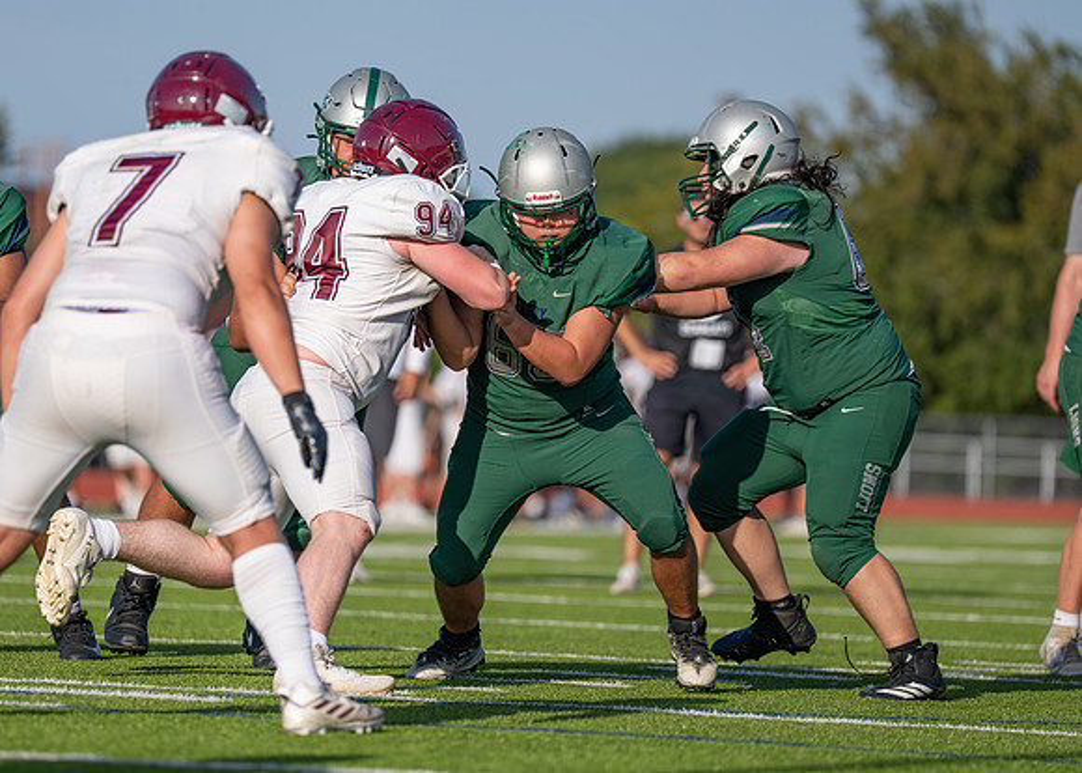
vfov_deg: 5.0
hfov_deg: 7.0
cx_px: 491
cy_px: 408
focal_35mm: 288
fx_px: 8853
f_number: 2.8
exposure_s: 1/3200
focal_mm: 200
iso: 160
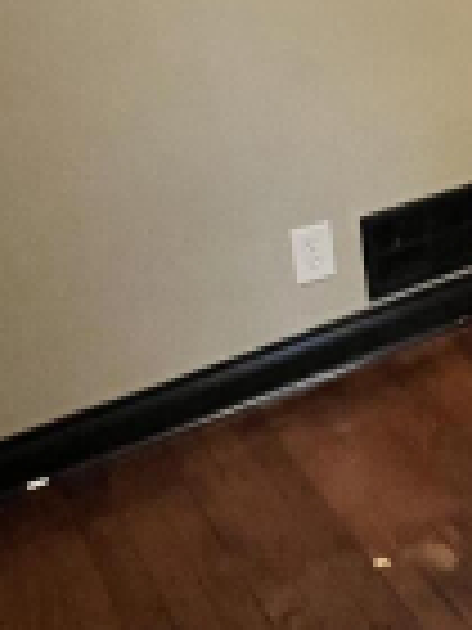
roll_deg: +0.6
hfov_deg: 18.5
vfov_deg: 29.8
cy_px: 52
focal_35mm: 62
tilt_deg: -16.9
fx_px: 1127
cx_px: 850
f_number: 1.8
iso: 1250
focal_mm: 1.57
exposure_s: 1/40
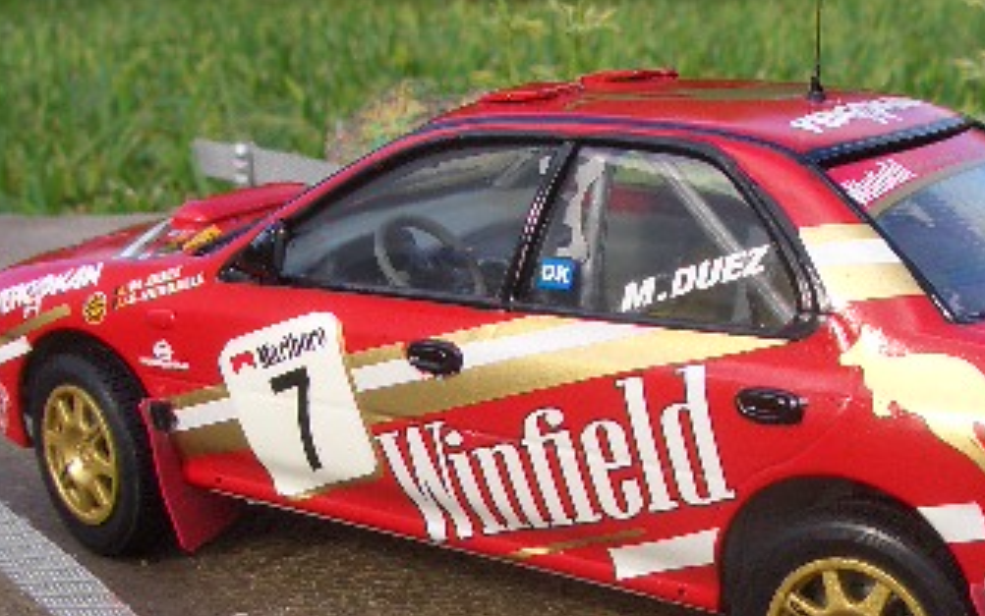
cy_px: 483
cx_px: 631
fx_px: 1907
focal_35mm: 71
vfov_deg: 18.2
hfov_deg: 28.8
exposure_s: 1/160
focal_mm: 5.8
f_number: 4.3
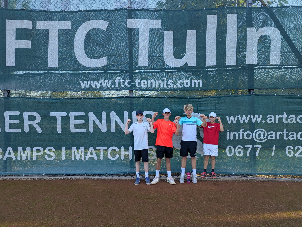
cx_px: 151
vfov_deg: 56.9
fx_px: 210
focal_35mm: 24
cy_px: 114
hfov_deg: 71.5
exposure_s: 1/181
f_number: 1.85
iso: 41
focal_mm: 6.81
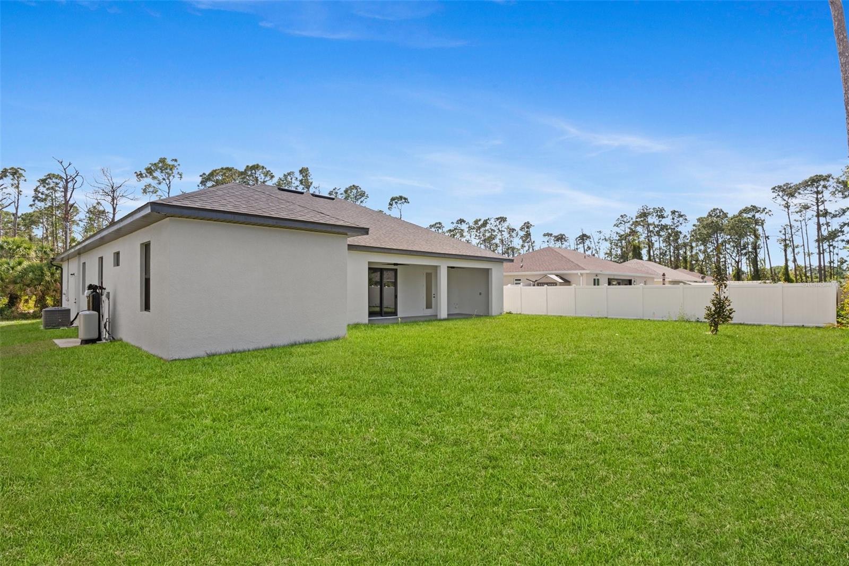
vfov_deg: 68.3
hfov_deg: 91.0
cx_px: 424
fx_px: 417
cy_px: 283
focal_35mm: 18
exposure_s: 1/200
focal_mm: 11.8
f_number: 8
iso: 100
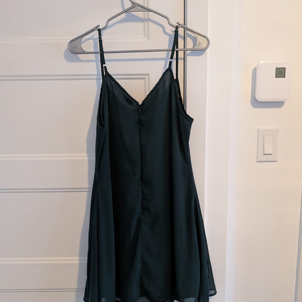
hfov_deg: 52.5
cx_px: 152
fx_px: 306
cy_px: 161
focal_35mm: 31
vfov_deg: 52.5
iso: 904
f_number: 1.68
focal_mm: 6.9
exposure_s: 1/120
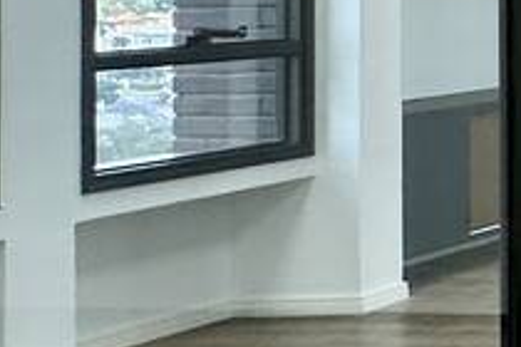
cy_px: -50
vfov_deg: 13.4
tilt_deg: -0.3
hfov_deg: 11.9
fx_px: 1447
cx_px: 1506
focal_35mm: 100
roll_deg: -0.1
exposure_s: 1/120
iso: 64
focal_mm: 2.22
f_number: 2.2
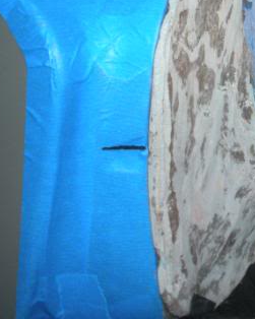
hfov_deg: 16.9
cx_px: 309
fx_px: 821
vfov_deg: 21.5
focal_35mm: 87
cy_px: 39
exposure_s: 1/30.1
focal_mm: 6.3
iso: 200
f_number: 3.5
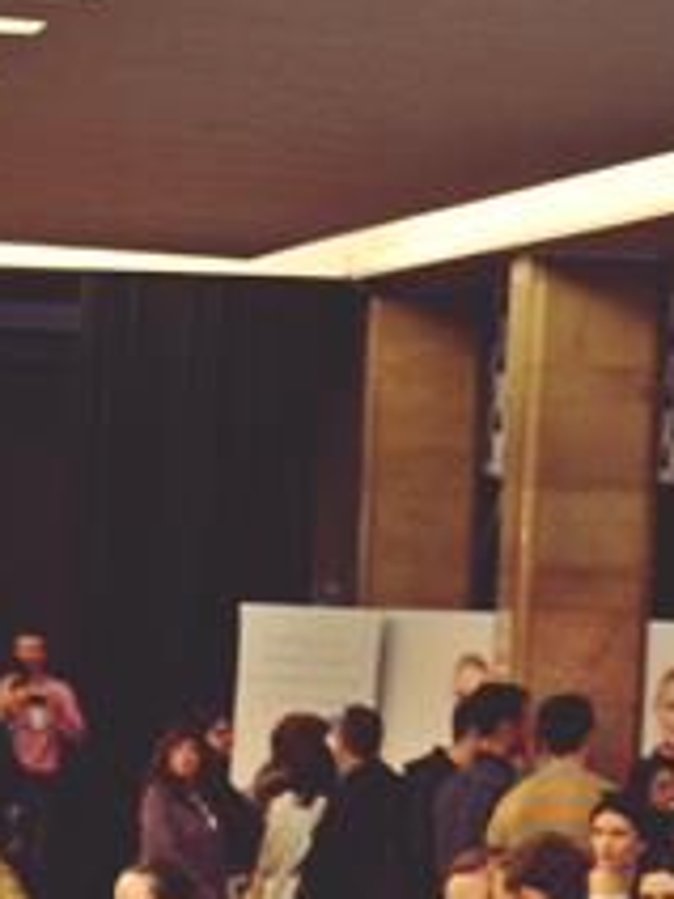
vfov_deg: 9.6
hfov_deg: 7.1
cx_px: -479
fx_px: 5296
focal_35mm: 204
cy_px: 1052
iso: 800
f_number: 4.2
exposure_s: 1/60
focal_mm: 30
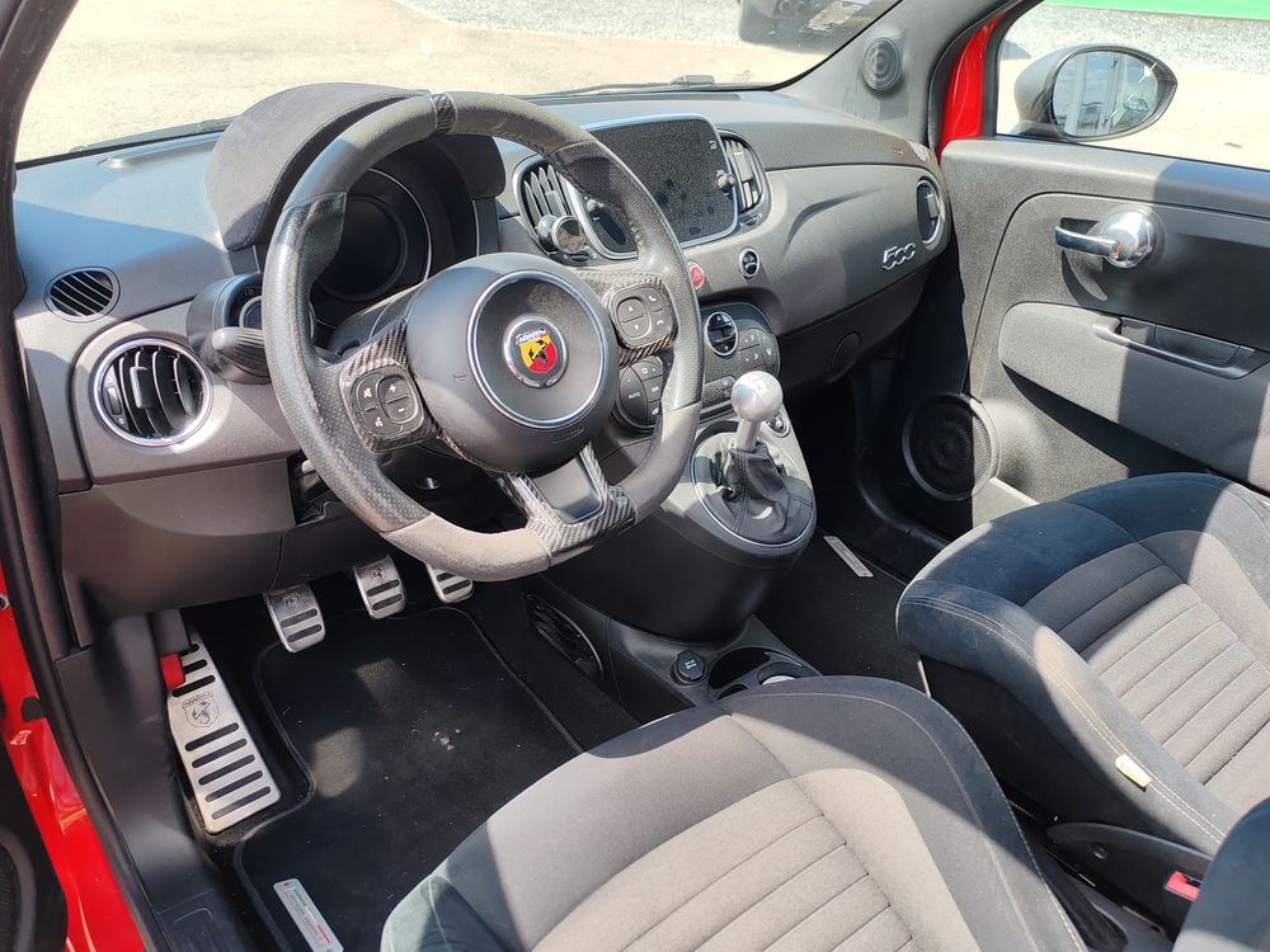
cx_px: 635
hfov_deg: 63.4
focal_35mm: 28
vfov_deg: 49.7
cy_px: 476
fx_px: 1027
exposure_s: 1/140
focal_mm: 6.12
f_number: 1.9
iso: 50
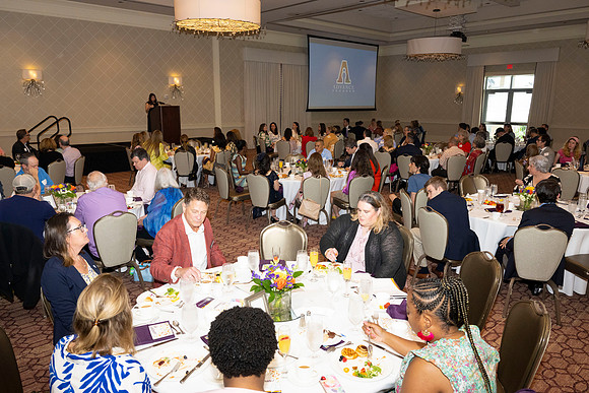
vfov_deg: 48.0
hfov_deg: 67.4
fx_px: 442
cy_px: 196
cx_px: 294
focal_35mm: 27
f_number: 5.6
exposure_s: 1/200
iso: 2000
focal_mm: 27
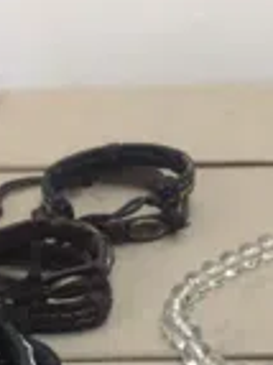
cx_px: 199
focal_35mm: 81
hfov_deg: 18.1
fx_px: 853
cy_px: 370
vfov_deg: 23.1
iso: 80
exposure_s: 1/10
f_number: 2.2
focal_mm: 4.15
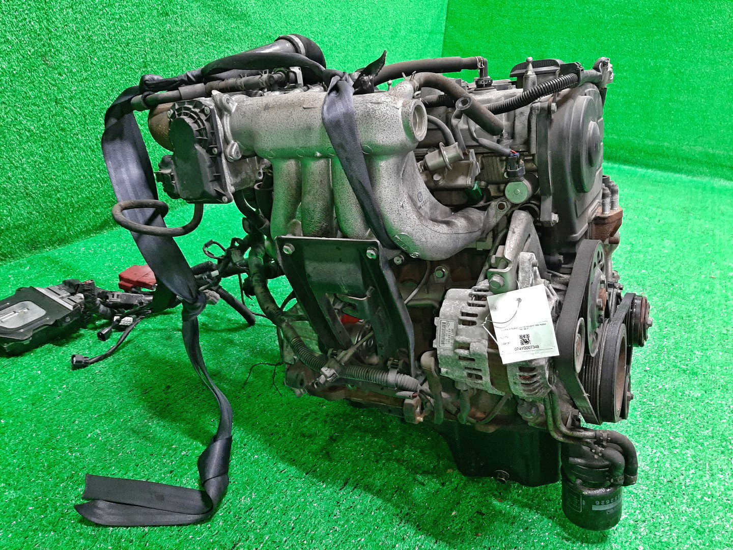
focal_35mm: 26
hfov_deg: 67.3
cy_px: 275
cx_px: 366
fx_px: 551
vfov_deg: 53.1
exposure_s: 1/50
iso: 244
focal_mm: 3.93
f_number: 1.7
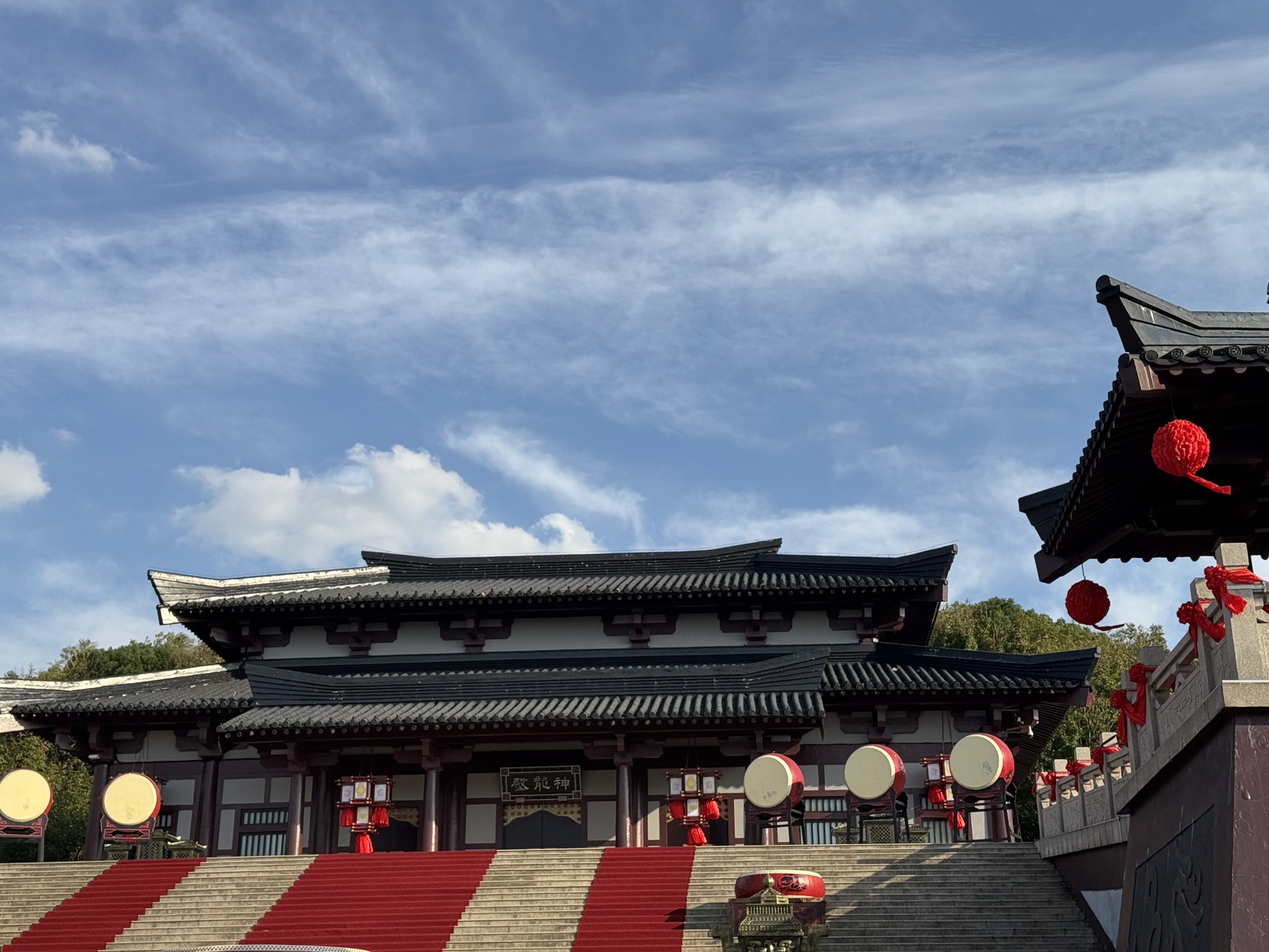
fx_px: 1760
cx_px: 634
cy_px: 476
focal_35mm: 48
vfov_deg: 30.3
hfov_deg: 39.7
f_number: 1.78
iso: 64
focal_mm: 6.76
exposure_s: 1/4310
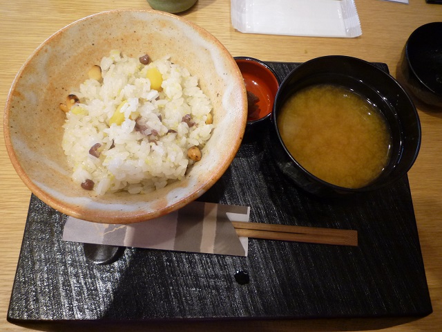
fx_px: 319
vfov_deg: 54.9
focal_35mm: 25
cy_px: 166
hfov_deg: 69.4
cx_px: 221
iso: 160
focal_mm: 4.4
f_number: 2.8
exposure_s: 1/30
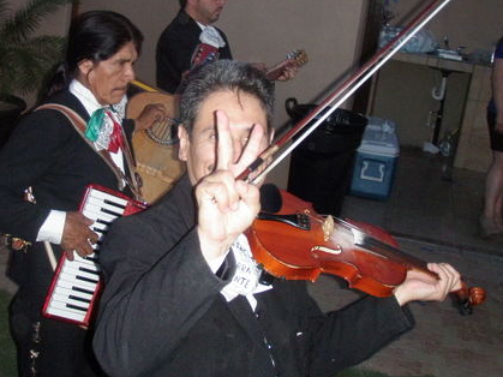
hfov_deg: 33.1
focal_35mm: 58
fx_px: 843
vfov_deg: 25.2
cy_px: 157
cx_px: 190
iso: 320
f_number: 3.5
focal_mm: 6.7
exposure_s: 1/30
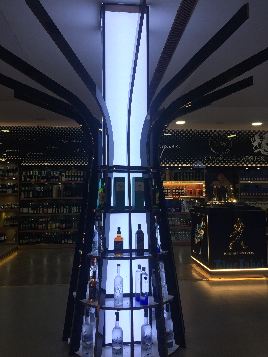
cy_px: 178
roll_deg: +0.3
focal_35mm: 29
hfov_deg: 48.2
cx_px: 134
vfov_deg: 61.7
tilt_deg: +2.5
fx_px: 299
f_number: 2.2
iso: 40
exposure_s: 1/100
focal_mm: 4.15
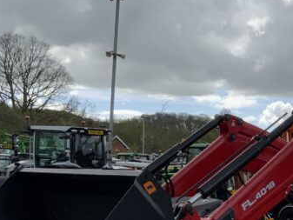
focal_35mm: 88
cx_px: 350
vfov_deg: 16.5
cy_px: 218
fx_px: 745
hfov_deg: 20.8
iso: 16
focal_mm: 3
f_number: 1.8
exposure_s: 1/1577
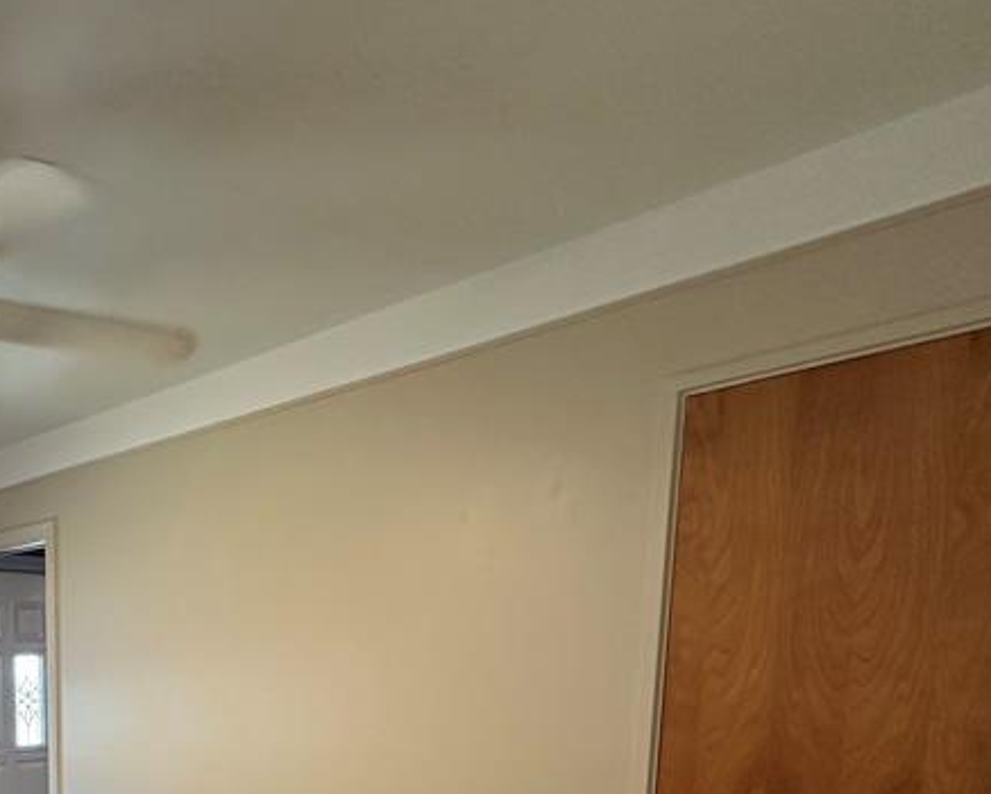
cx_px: -14
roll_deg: +1.1
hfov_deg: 46.1
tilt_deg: -8.0
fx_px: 939
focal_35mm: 32
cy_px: 814
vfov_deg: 39.7
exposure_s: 1/60
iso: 200
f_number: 2.2
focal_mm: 2.22
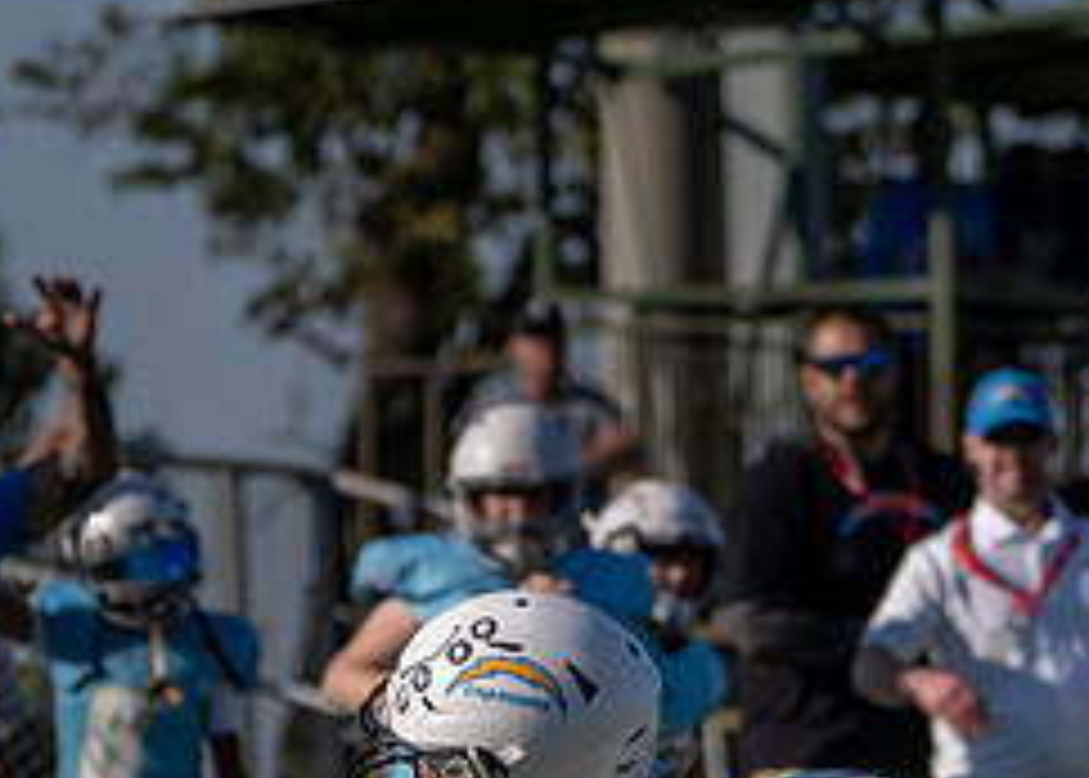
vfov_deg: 2.5
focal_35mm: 579
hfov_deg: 3.5
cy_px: 1018
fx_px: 17913
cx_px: 662
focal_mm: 177
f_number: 5.6
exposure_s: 1/2500
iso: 250
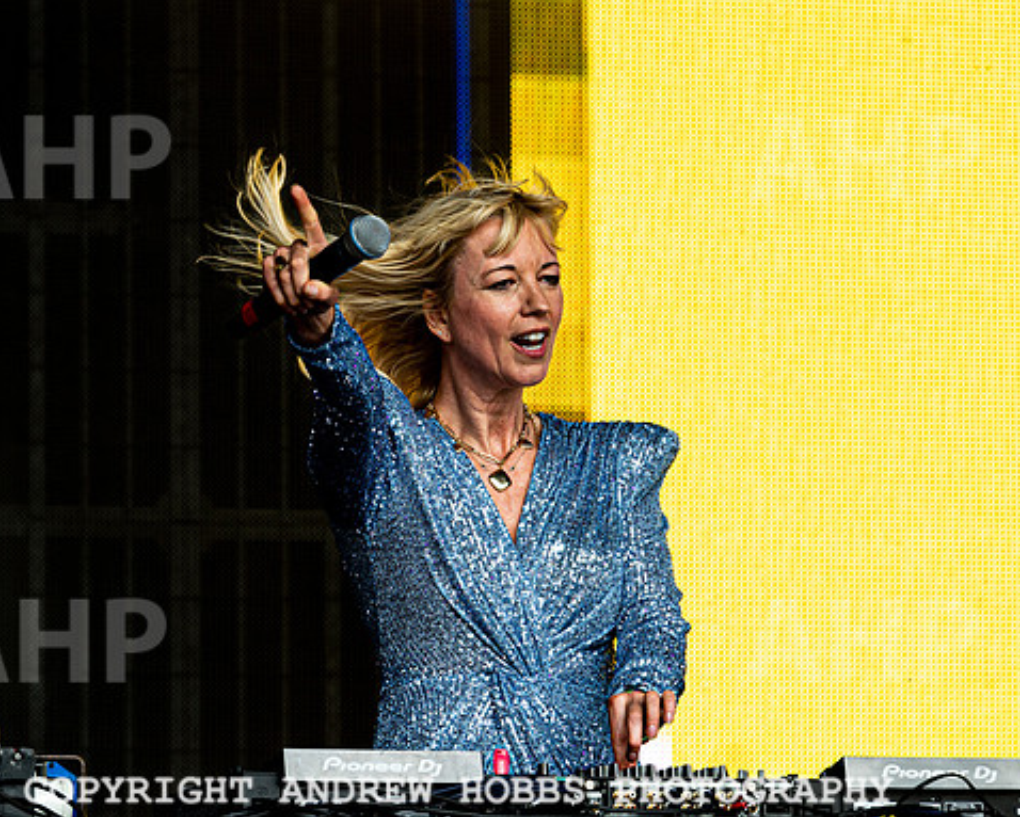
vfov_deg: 5.4
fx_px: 8639
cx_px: 496
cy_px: 304
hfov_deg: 6.8
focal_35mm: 286
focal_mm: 200
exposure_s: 1/400
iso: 280
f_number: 5.6
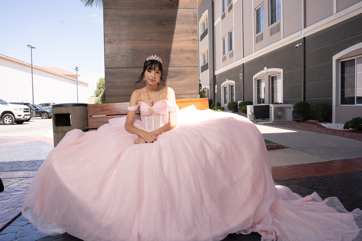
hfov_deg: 65.5
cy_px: 120
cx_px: 181
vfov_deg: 46.4
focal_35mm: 28
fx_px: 282
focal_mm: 28
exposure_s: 1/100
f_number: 9
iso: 100
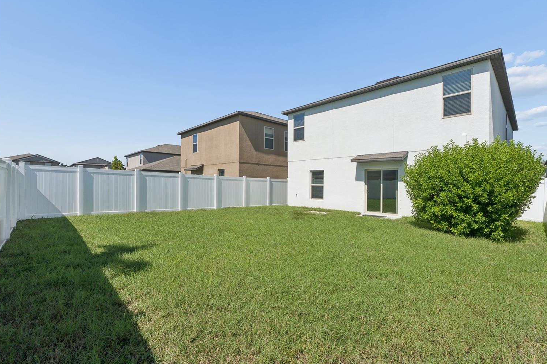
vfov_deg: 73.7
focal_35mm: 16
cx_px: 287
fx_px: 243
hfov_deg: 96.7
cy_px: 185
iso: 160
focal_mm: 10
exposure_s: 1/800
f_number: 8
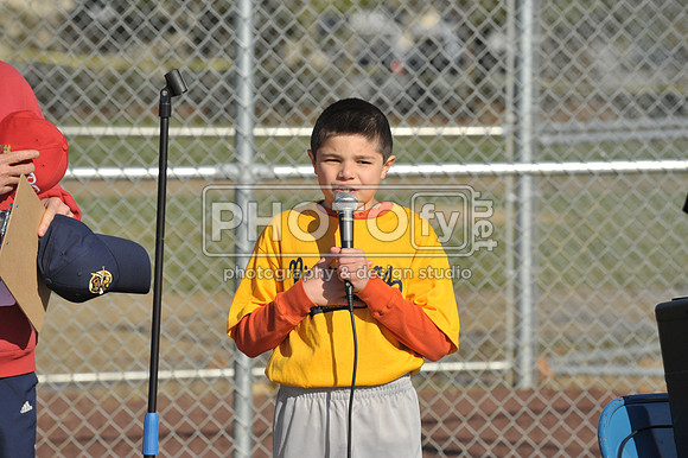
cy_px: 229
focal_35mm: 200
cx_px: 344
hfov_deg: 10.3
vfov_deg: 6.9
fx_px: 3820
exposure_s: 1/1600
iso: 400
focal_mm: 200
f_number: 7.1
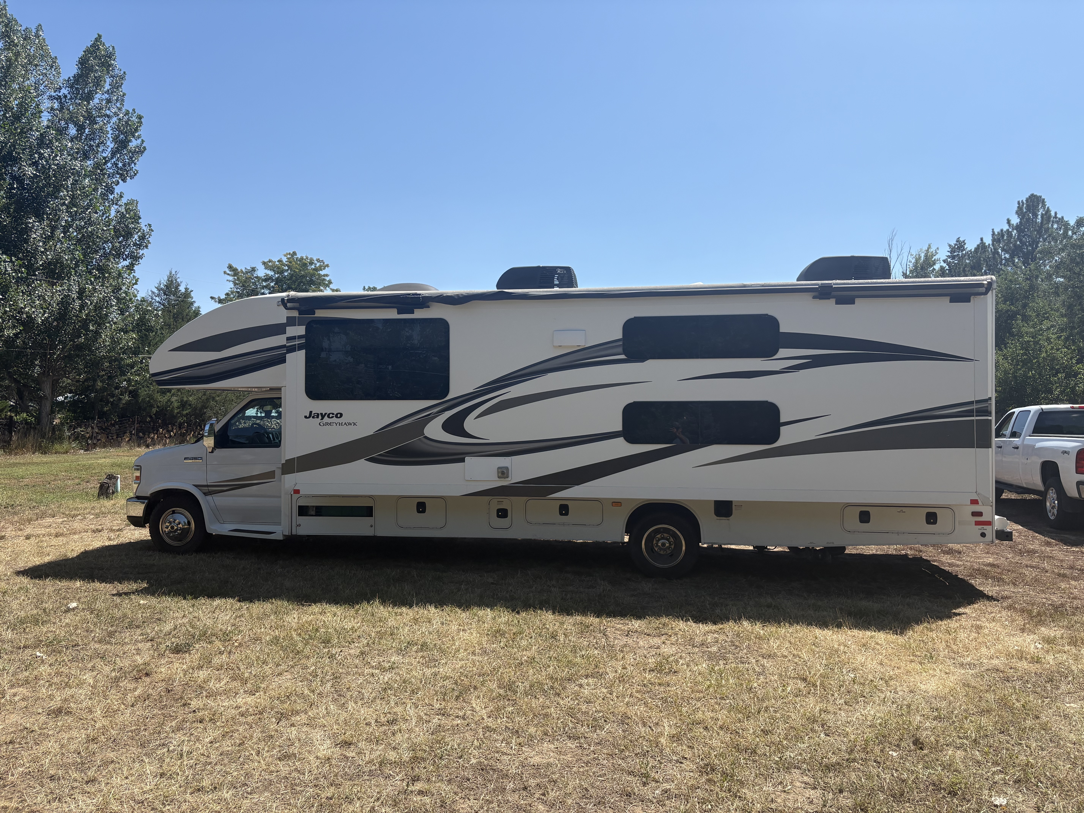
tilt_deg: +2.5
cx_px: 542
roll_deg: -0.6
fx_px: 814
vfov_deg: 53.1
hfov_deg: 67.3
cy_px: 406
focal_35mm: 26
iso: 50
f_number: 1.6
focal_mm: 5.96
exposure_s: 1/2985
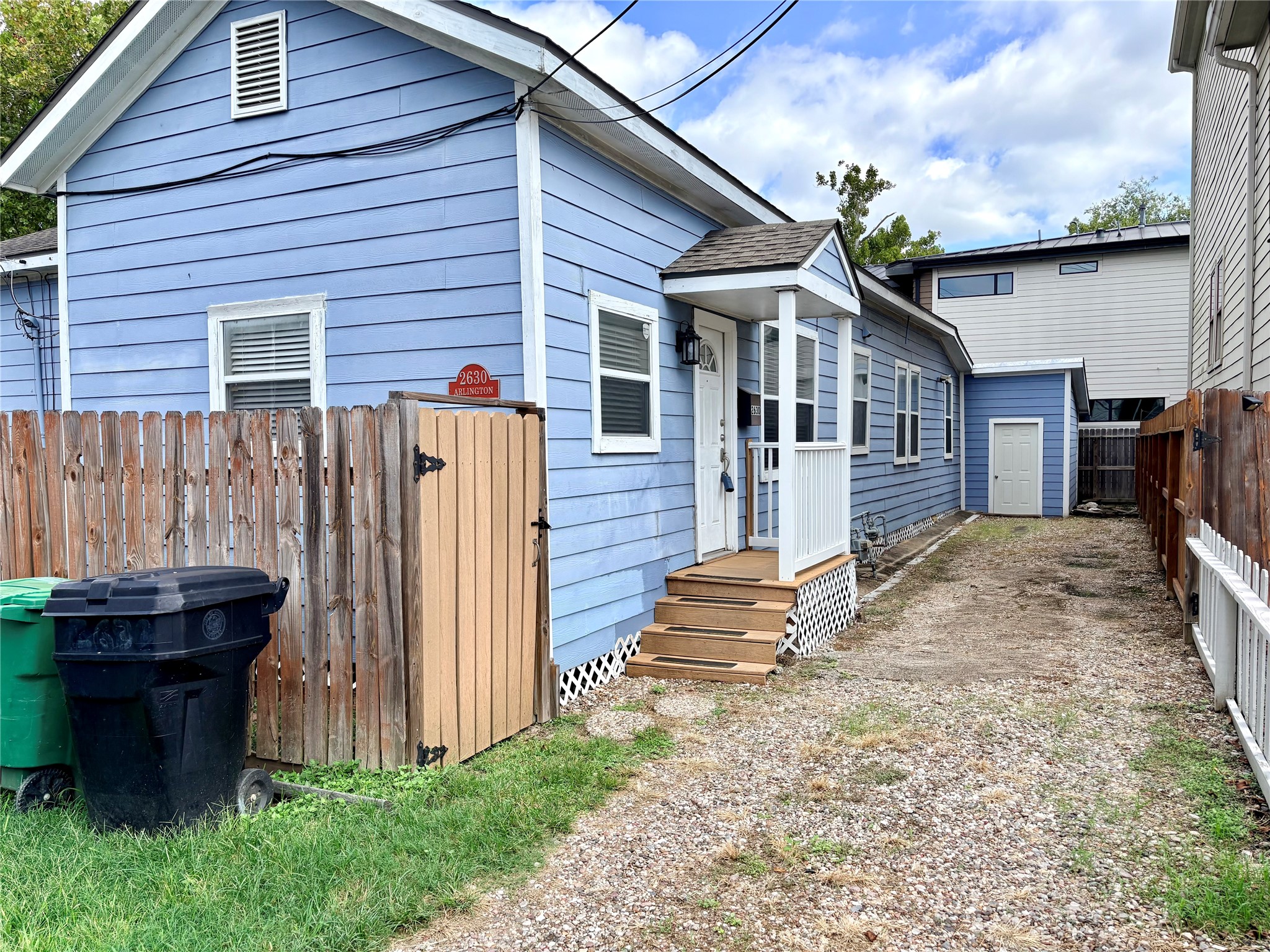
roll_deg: +0.5
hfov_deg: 67.3
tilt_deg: -2.1
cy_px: 476
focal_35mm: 26
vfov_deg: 53.1
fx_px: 954
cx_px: 635
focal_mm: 5.96
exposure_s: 1/1751
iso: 50
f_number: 1.6
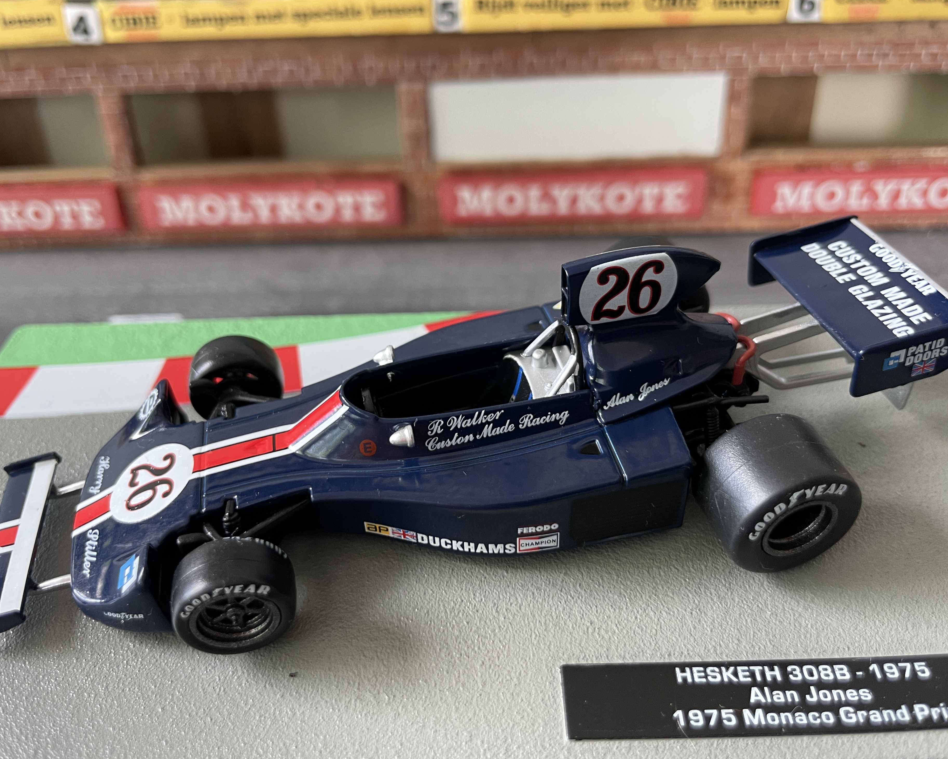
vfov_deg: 51.5
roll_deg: +3.0
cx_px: 469
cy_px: 369
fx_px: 786
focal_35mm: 28
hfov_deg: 62.2
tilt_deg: -26.9
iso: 125
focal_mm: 4.2
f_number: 1.6
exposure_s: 1/78
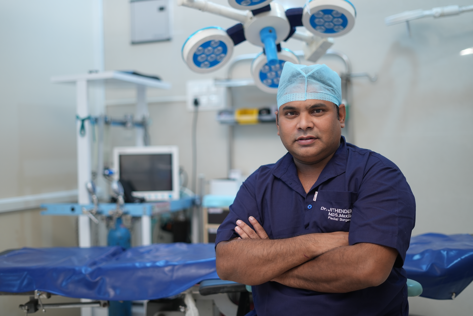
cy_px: 158
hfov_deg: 39.6
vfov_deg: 27.0
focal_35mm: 50
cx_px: 236
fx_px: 657
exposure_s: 1/100
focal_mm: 50
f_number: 1.8
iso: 250
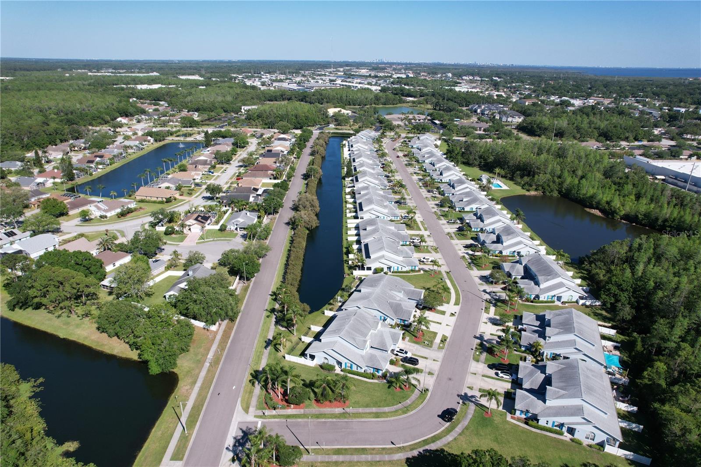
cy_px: 234
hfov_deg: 78.6
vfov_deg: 57.2
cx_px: 350
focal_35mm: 22
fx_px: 428
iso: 120
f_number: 2.8
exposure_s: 1/2000
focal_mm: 8.38
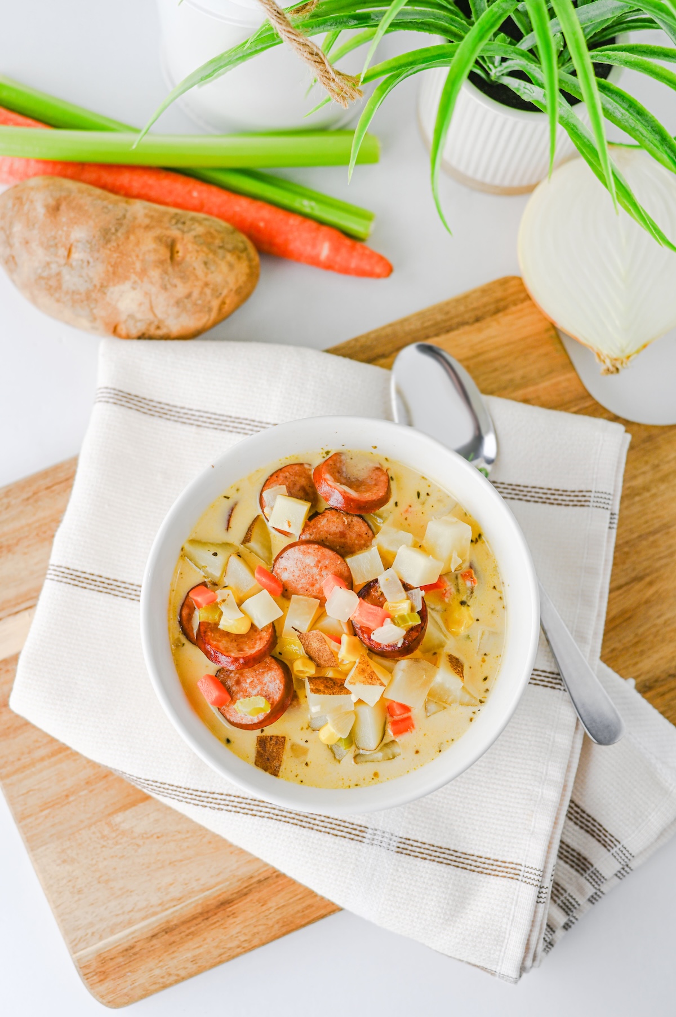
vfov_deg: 39.6
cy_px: 508
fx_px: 1410
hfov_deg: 27.0
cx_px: 338
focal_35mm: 50
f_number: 4
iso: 180
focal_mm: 50
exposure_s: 1/125
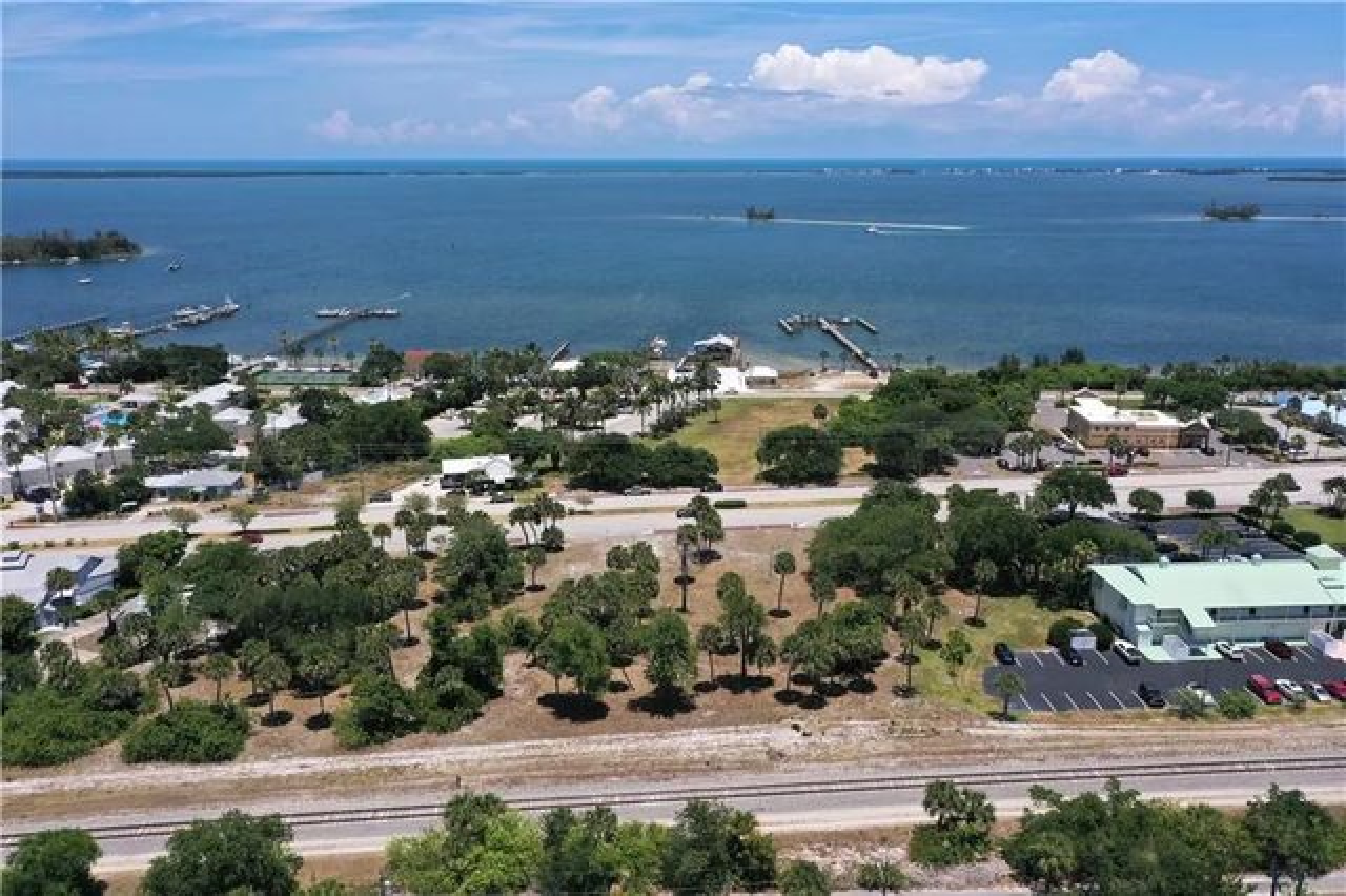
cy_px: 448
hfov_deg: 65.5
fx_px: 1046
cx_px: 673
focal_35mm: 28
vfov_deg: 46.4
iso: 100
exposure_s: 1/800
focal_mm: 10.26
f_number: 6.3
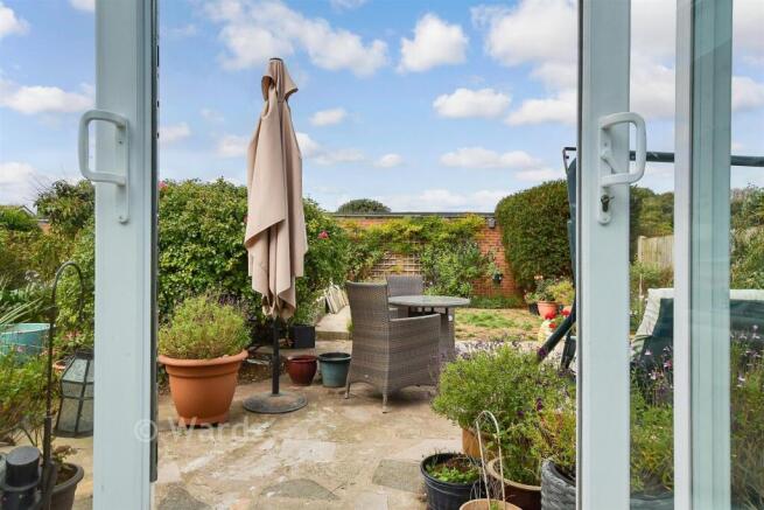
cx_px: 382
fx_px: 467
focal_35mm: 22
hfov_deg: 78.6
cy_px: 255
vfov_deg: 57.3
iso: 1000
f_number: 9
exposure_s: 1/2000
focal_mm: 15
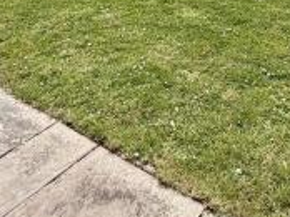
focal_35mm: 47
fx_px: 393
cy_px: -114
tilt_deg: -2.7
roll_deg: -0.3
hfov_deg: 38.9
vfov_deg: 23.9
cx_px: 232
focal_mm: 2.22
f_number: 2.2
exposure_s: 1/1656
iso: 20
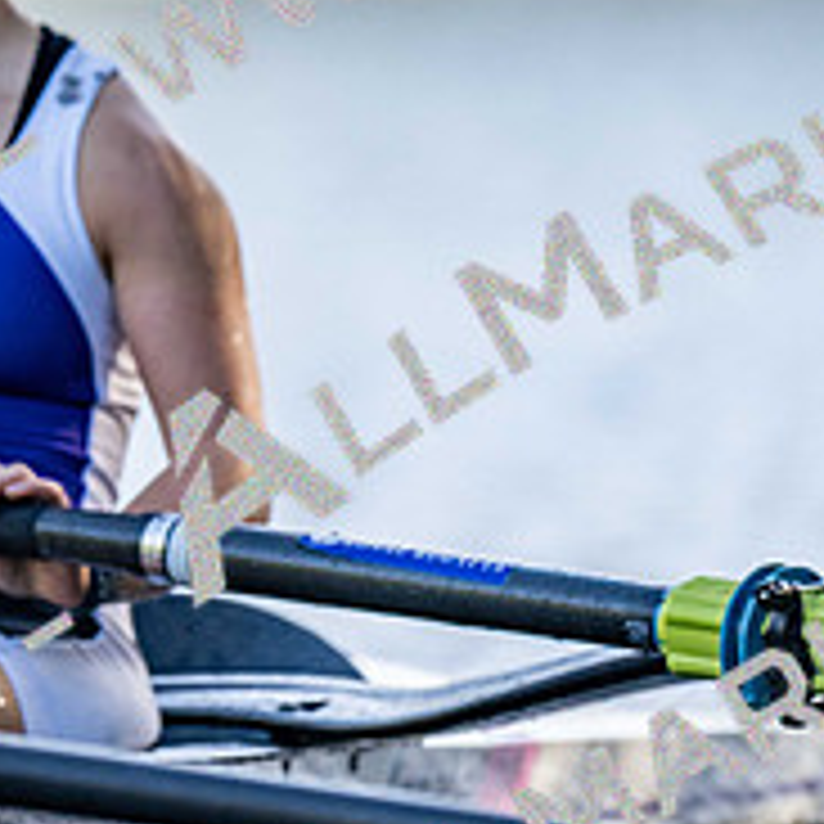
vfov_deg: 1.1
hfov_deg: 1.1
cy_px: 178
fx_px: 43548
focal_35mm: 1617
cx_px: -216
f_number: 4
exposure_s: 1/2500
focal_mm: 600
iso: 640
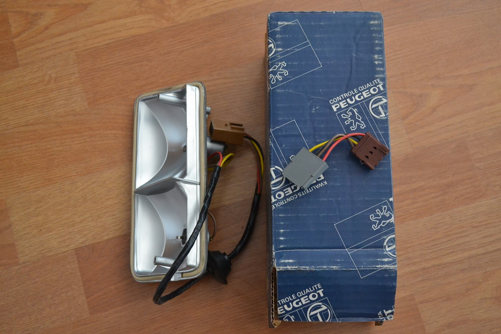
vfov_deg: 28.1
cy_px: 167
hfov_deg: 41.1
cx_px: 250
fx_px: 668
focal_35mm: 48
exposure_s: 1/60
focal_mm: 32
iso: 1800
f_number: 4.8
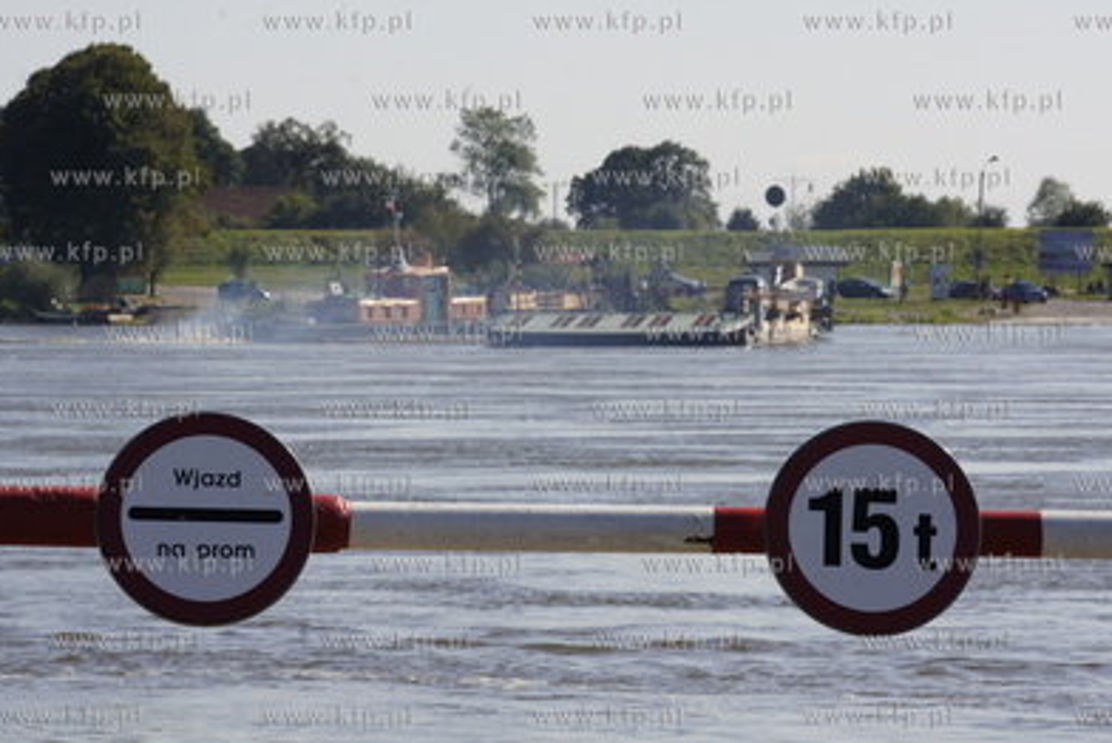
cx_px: 547
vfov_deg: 6.7
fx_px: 6383
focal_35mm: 207
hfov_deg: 10.0
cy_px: 370
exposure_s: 1/250
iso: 400
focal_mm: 135
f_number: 22
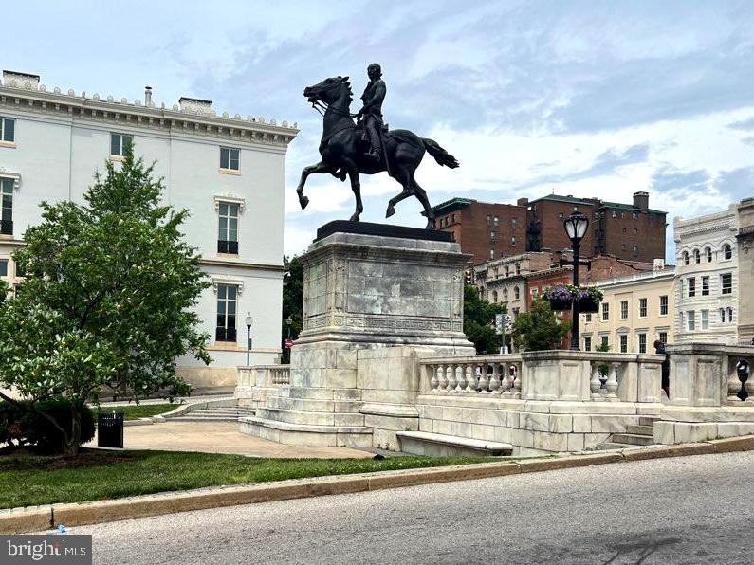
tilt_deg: -1.1
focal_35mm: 26
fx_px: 566
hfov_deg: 67.3
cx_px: 377
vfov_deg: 53.1
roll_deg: -0.8
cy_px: 282
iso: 50
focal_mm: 5.7
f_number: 1.5
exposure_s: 1/5882
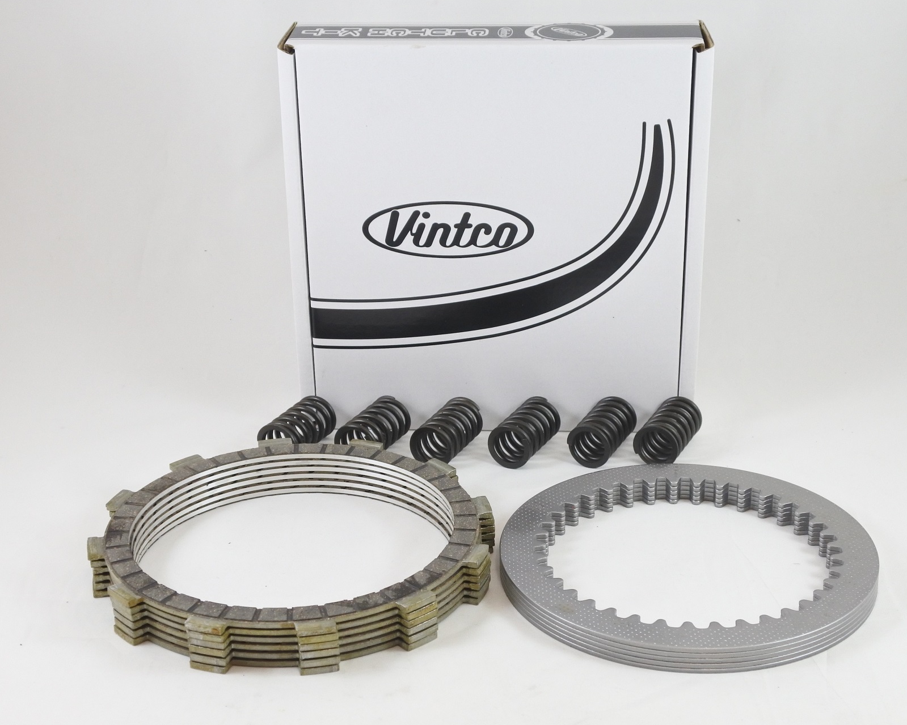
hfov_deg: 37.3
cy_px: 362
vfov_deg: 30.2
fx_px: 1342
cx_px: 495
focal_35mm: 50
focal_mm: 16.5
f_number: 4.5
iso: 560
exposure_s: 1/125
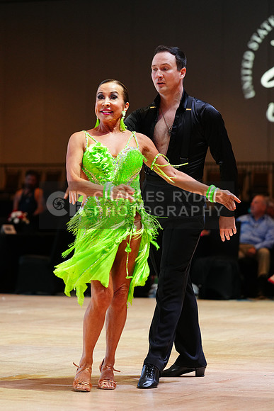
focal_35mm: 135
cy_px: 206
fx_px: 1540
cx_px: 137
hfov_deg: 10.2
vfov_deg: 15.2
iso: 2500
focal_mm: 135
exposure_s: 1/250
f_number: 4
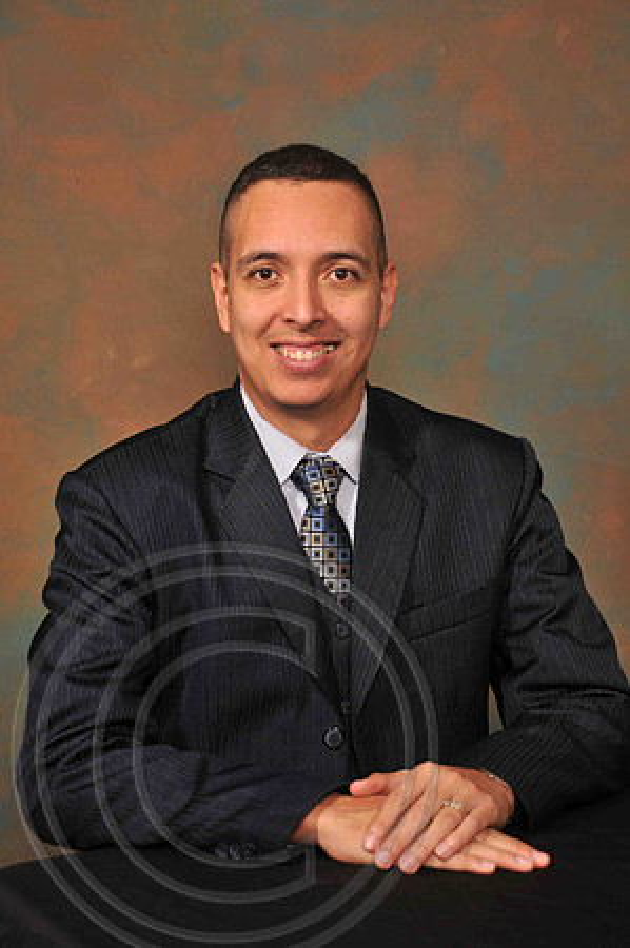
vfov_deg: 23.4
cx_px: 315
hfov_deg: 15.7
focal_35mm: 87
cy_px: 474
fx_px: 2289
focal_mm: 58
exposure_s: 1/60
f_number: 6.3
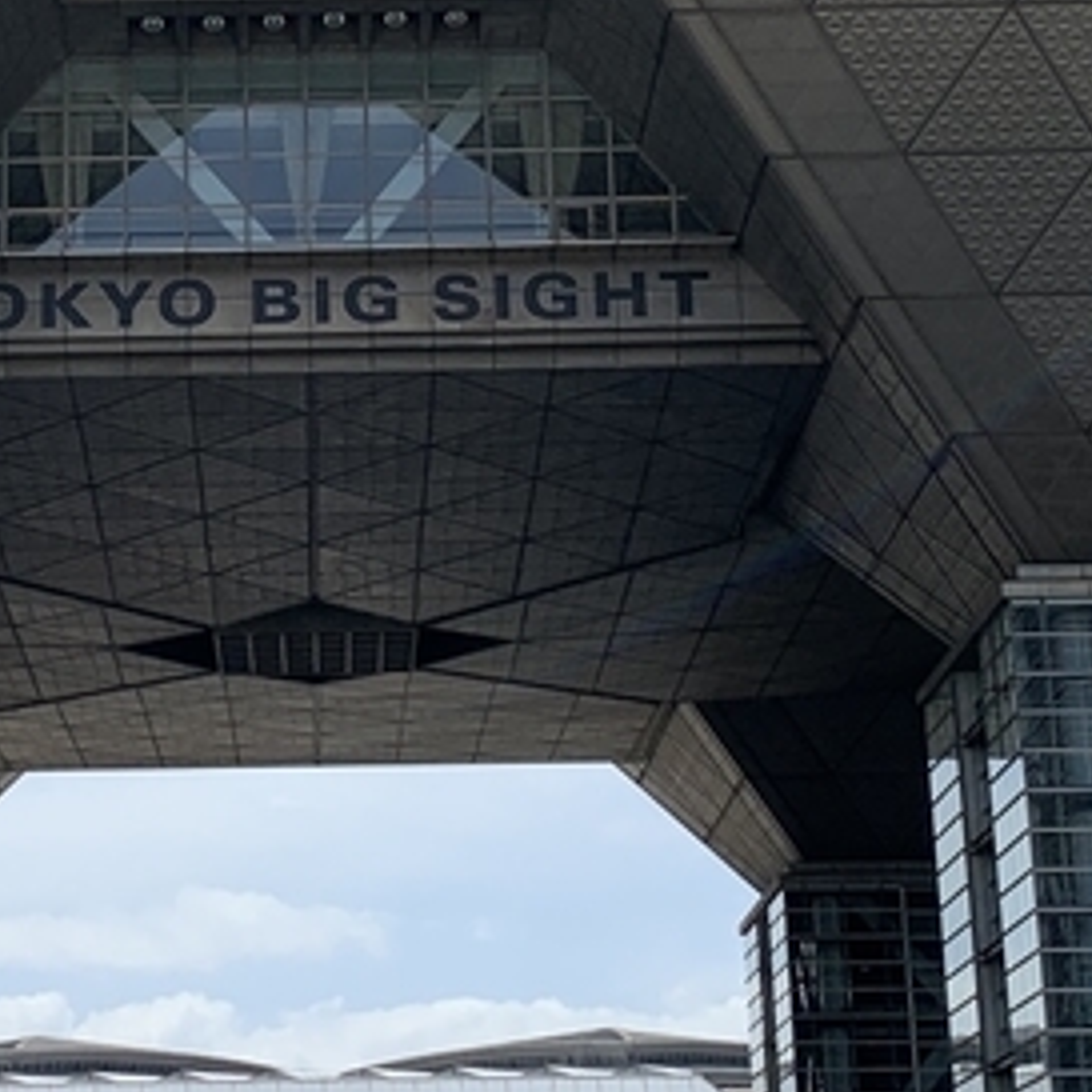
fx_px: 3605
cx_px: 304
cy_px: 348
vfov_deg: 17.2
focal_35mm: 101
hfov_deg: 17.2
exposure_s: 1/3289
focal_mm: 4.25
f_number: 1.8
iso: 25
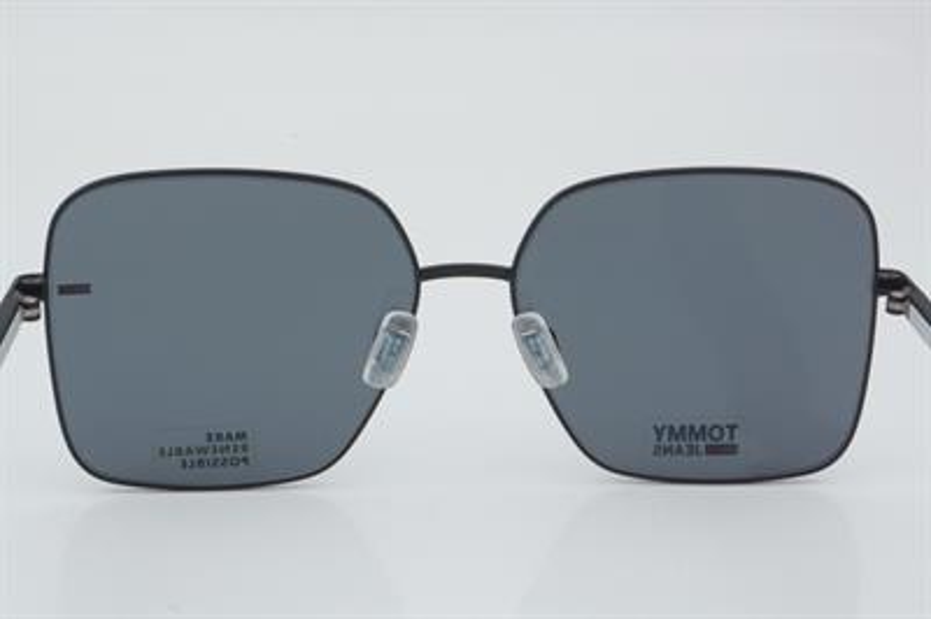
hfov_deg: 24.6
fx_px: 2132
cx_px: 466
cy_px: 310
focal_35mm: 82
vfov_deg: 16.5
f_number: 32
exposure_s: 1/3
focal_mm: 55
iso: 100
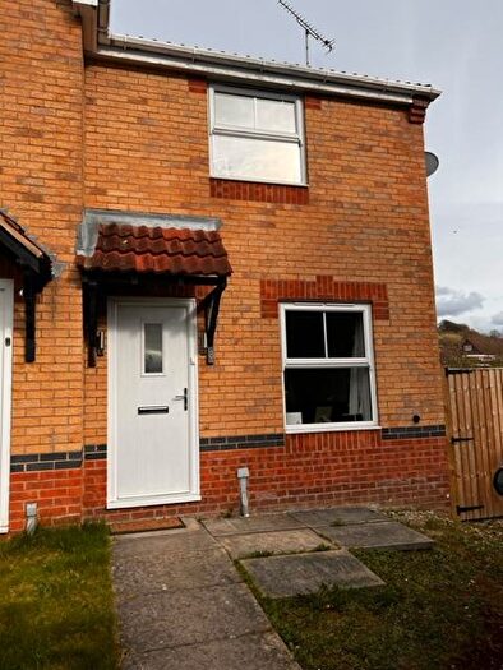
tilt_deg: +7.9
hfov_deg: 53.1
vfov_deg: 67.3
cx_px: 252
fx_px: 504
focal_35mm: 26
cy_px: 335
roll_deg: +2.1
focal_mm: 5.7
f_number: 1.5
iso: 50
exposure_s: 1/2915
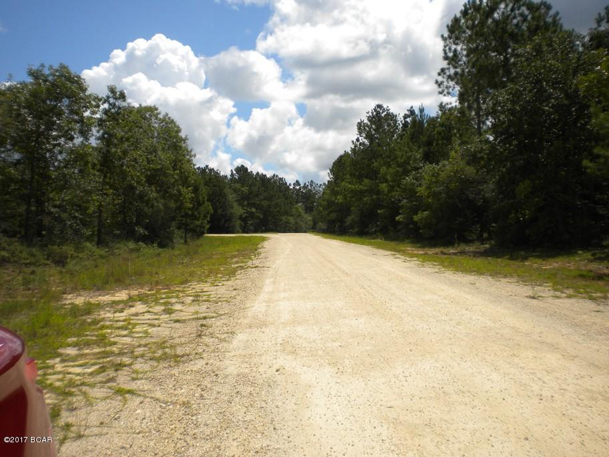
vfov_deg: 40.7
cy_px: 228
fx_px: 616
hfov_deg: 52.6
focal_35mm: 35
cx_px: 304
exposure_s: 1/1000
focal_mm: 6.3
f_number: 4.6
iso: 80
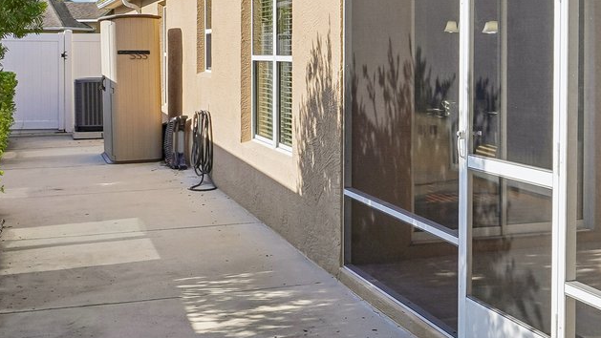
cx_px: 379
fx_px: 924
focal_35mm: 58
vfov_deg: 20.4
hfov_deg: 35.8
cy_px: 51
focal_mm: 17
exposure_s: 1/40
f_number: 20
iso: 100
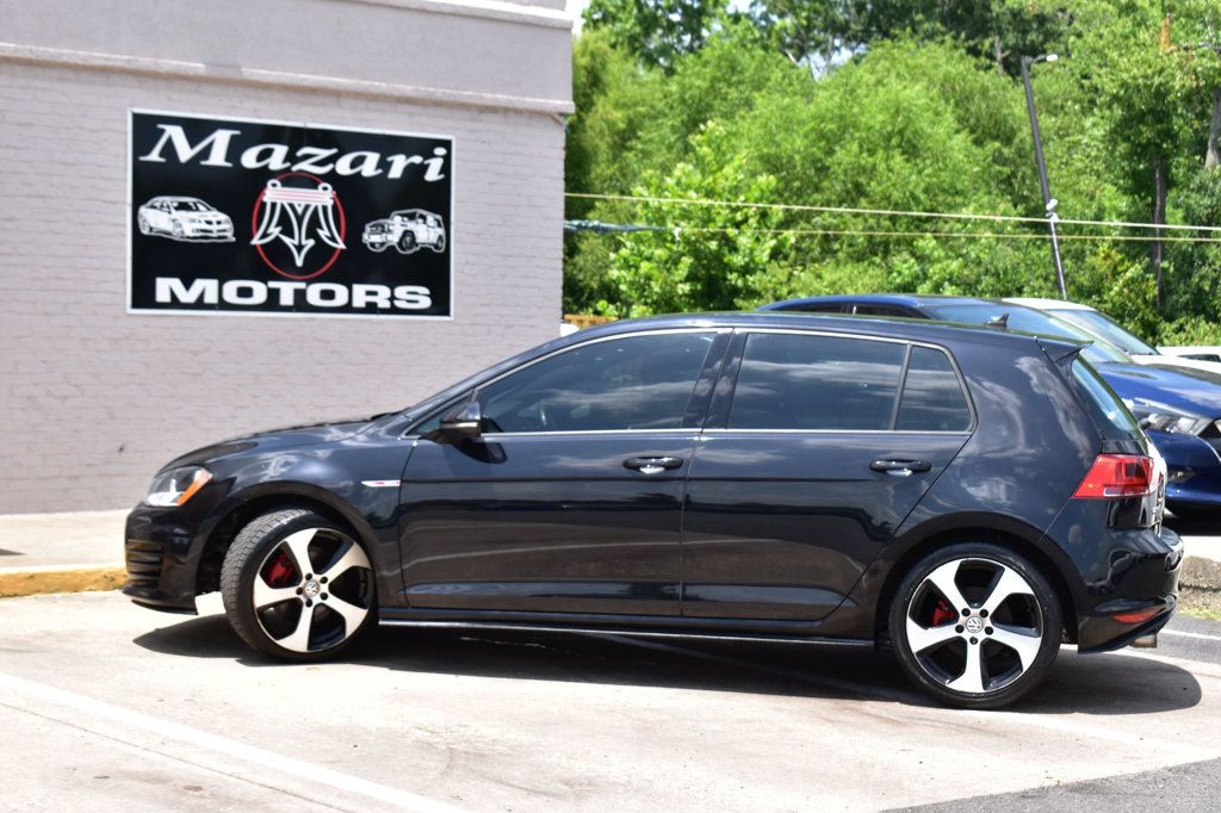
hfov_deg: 29.3
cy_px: 406
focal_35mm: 69
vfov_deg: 19.7
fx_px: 2339
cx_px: 610
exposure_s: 1/320
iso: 400
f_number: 10
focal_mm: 46
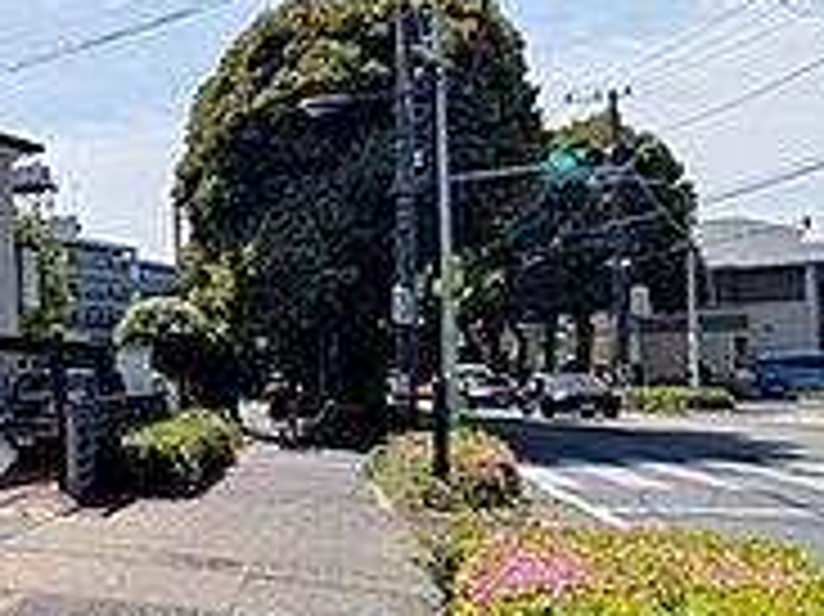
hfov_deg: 26.7
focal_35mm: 46
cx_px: -464
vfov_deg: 31.3
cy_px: 391
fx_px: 1094
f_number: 2.2
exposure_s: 1/3436
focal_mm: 1.83
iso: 51
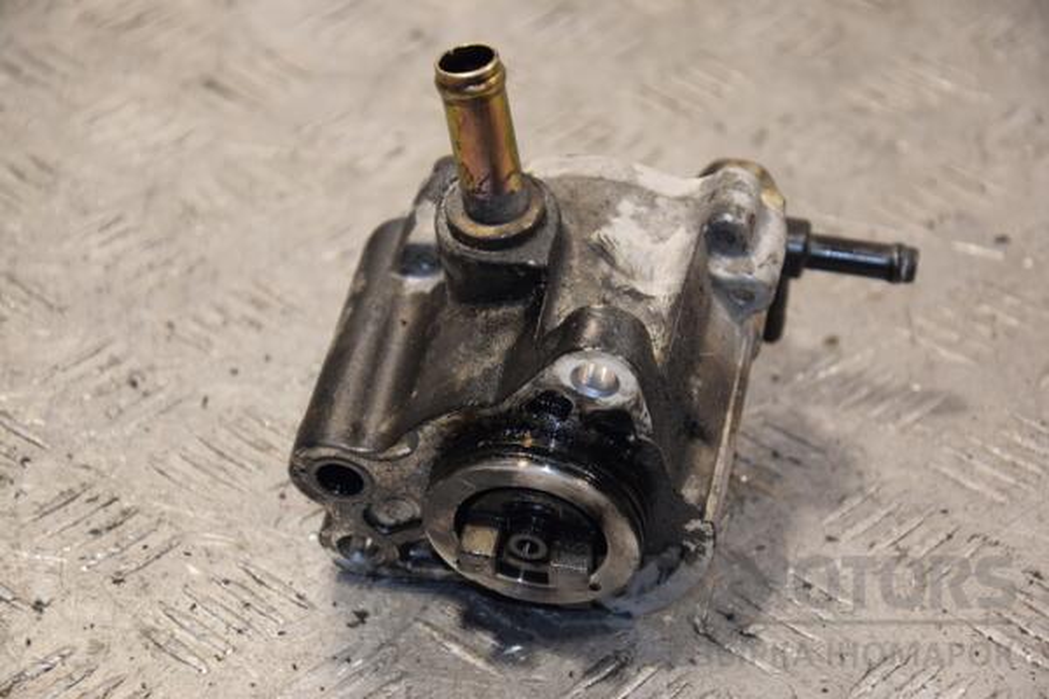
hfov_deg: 16.1
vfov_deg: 10.8
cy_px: 350
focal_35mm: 128
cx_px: 524
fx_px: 3715
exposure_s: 1/125
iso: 800
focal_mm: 85
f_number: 5.6
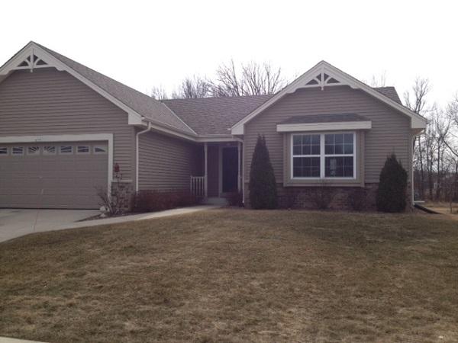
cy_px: 172
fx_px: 463
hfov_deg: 52.6
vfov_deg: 40.7
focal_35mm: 35
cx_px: 229
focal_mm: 4.28
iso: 50
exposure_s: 1/1842
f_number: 2.4
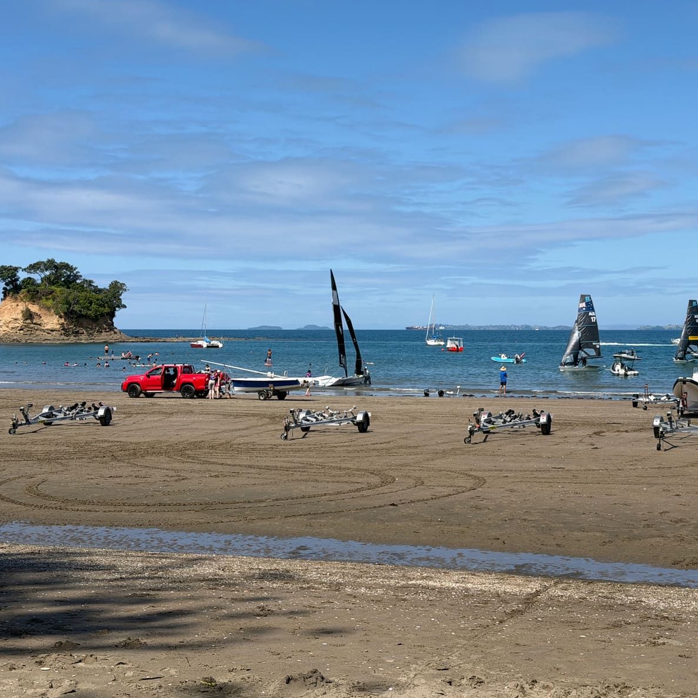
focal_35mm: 57
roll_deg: +0.1
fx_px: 1300
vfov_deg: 30.0
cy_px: 348
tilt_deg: -2.2
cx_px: 442
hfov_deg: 29.9
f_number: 1.78
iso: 64
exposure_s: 1/7874
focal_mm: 6.76
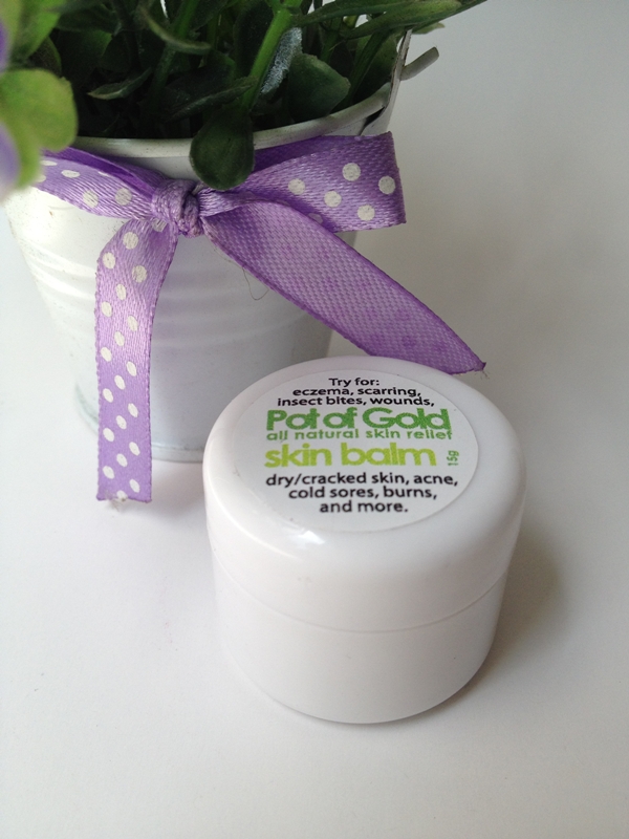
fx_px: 848
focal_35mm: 35
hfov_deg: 40.7
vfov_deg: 52.6
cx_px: 314
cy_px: 420
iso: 64
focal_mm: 4.28
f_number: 2.4
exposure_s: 1/445
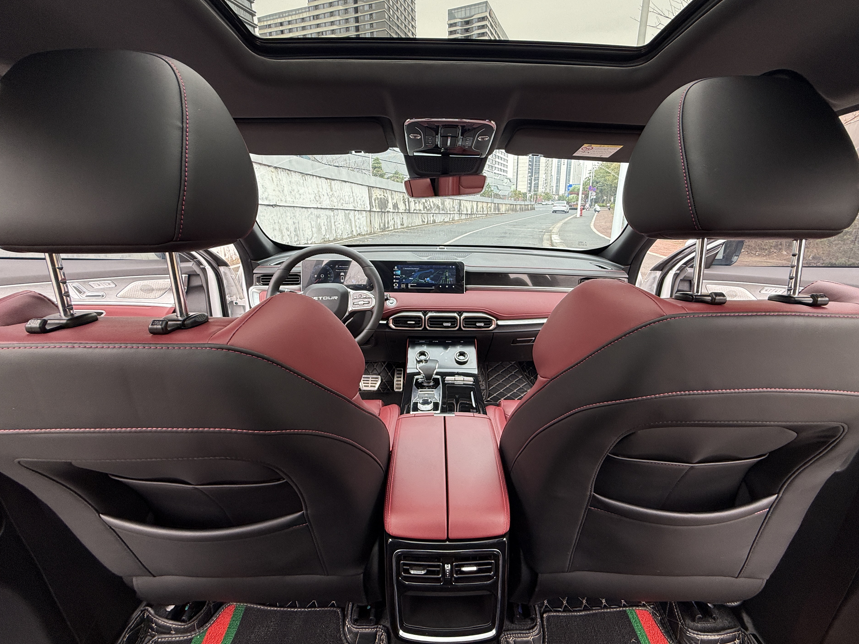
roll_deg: +0.4
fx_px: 372
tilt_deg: -14.6
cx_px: 443
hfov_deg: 98.1
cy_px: 309
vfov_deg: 81.7
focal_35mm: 15
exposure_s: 1/99
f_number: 2.2
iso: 50
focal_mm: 2.22
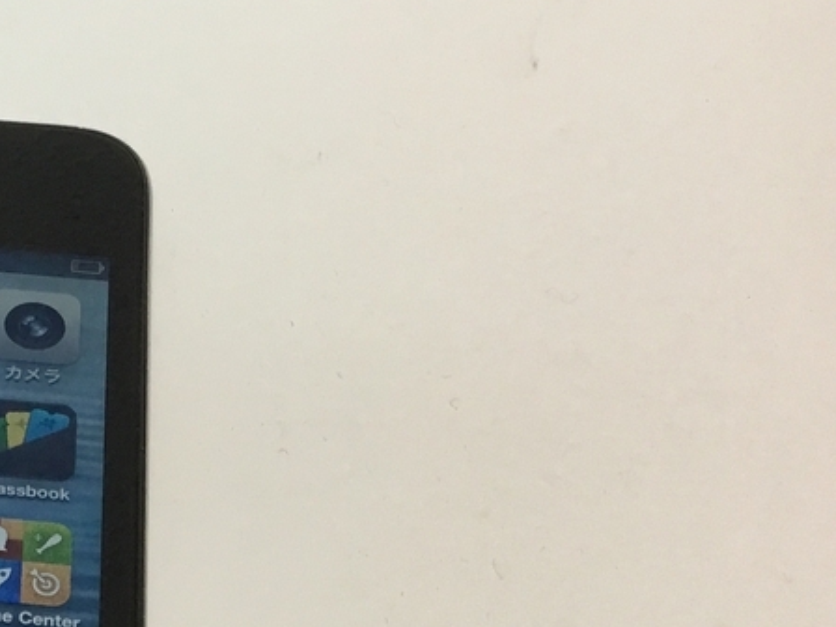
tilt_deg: -55.5
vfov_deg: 17.7
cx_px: -198
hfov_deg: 21.6
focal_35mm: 83
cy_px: 483
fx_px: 2005
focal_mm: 3.3
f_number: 2.4
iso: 32
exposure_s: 1/30
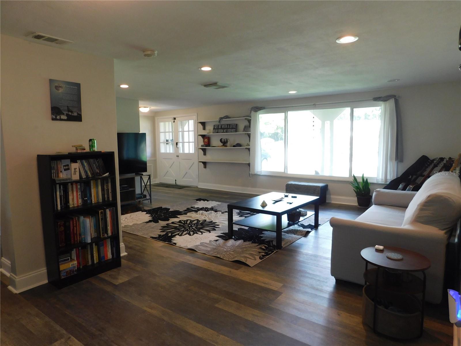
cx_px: 230
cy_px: 173
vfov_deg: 58.9
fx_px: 306
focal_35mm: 23
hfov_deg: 73.9
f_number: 3
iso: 140
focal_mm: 4
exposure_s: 1/30
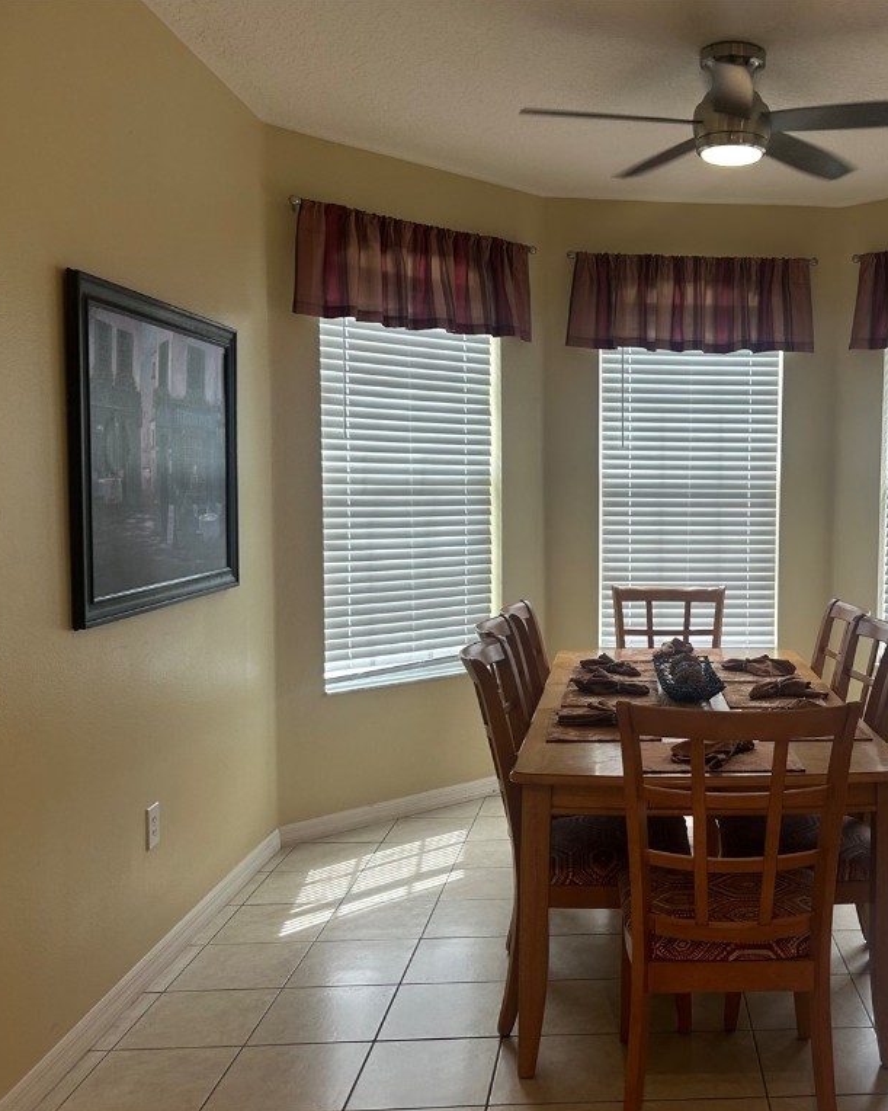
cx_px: 705
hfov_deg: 41.6
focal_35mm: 34
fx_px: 1117
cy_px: 556
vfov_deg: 52.9
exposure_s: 1/120
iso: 64
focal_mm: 5.7
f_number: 1.5
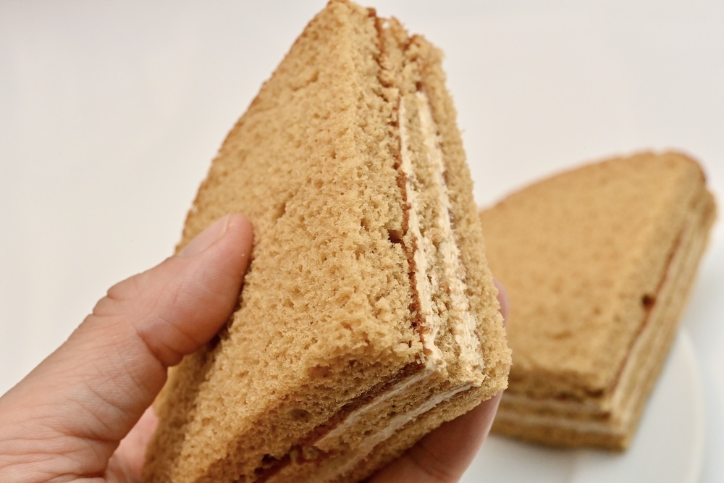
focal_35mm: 60
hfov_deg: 33.4
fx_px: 1207
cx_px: 362
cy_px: 242
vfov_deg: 22.6
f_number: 13
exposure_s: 1/250
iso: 6400
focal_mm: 60
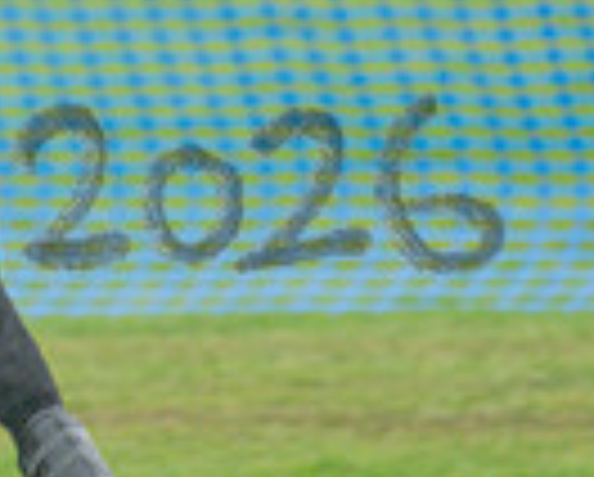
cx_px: -675
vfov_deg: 0.7
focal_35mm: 2144
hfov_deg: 0.9
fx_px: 37748
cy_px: -364
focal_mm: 400
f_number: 5
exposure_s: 1/400
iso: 400
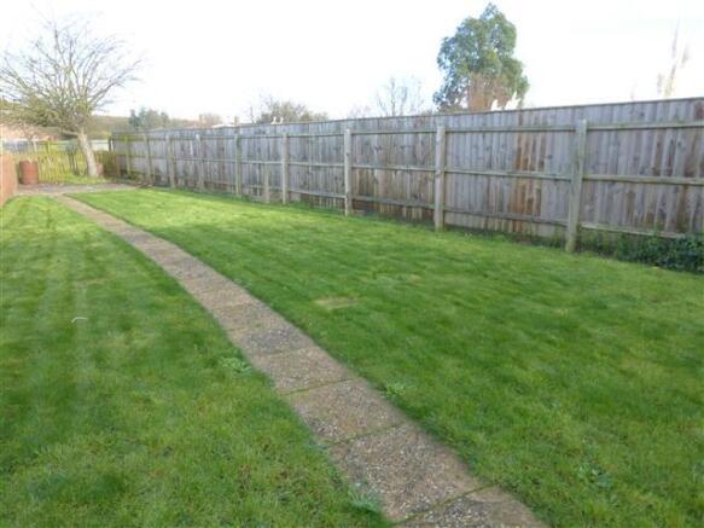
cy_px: 264
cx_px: 352
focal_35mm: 24
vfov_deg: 56.8
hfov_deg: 71.6
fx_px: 488
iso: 100
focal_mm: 4.3
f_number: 3.3
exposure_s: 1/160
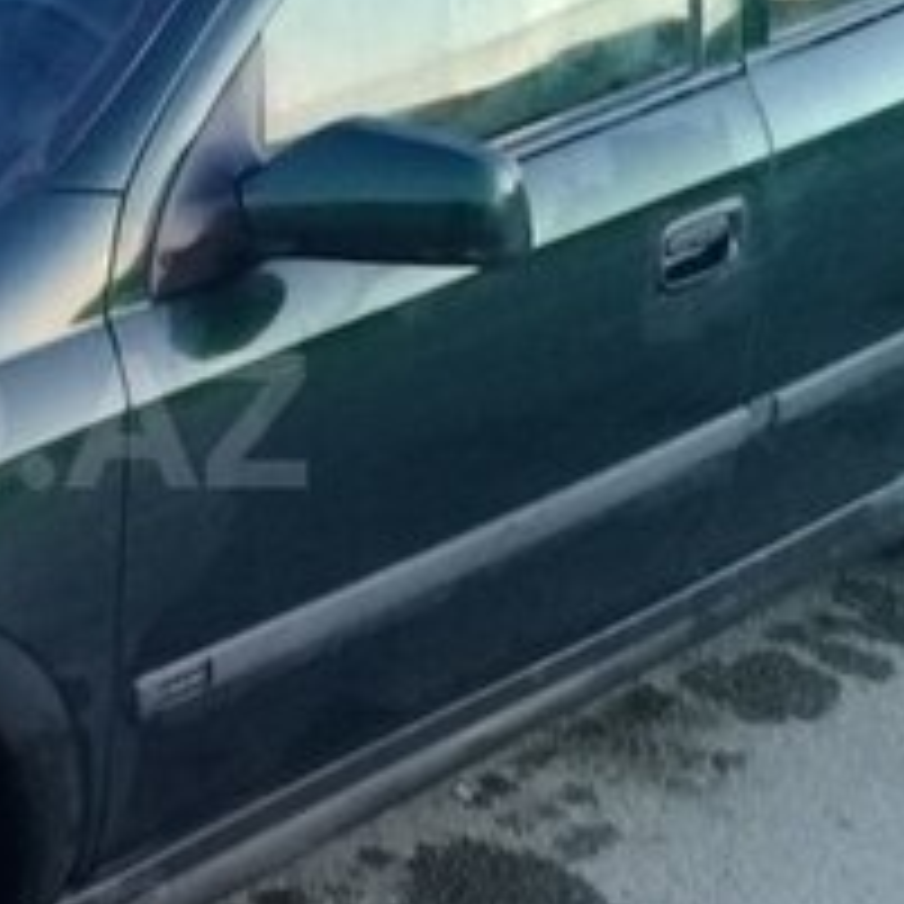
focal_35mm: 90
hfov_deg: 18.4
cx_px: -153
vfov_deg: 19.3
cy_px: 421
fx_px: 2659
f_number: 2.2
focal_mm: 3.3
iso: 200
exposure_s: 1/33
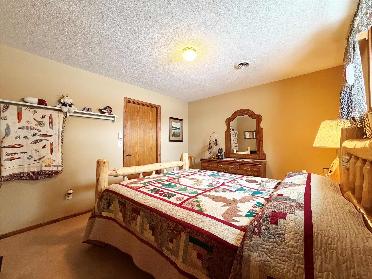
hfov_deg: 102.1
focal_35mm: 14
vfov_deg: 85.7
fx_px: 150
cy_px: 140
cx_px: 186
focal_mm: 2.22
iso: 500
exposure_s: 1/60
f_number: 2.2
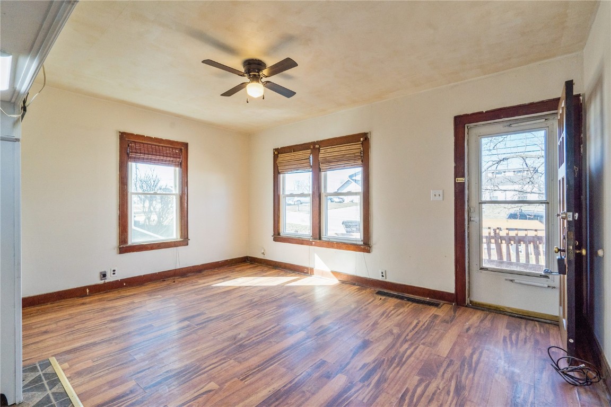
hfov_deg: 96.7
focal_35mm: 16
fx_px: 272
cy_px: 204
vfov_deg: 73.7
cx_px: 306
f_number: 8
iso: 800
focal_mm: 16
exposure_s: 1/160
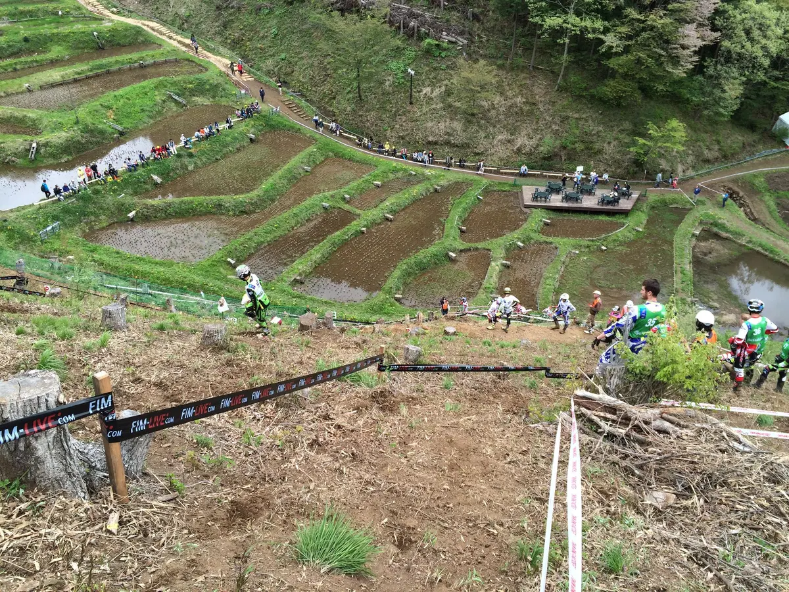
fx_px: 661
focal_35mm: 29
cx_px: 394
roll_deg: +0.3
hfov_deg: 61.7
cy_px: 296
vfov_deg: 48.2
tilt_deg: -35.8
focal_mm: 4.15
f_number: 2.2
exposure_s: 1/500
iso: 32
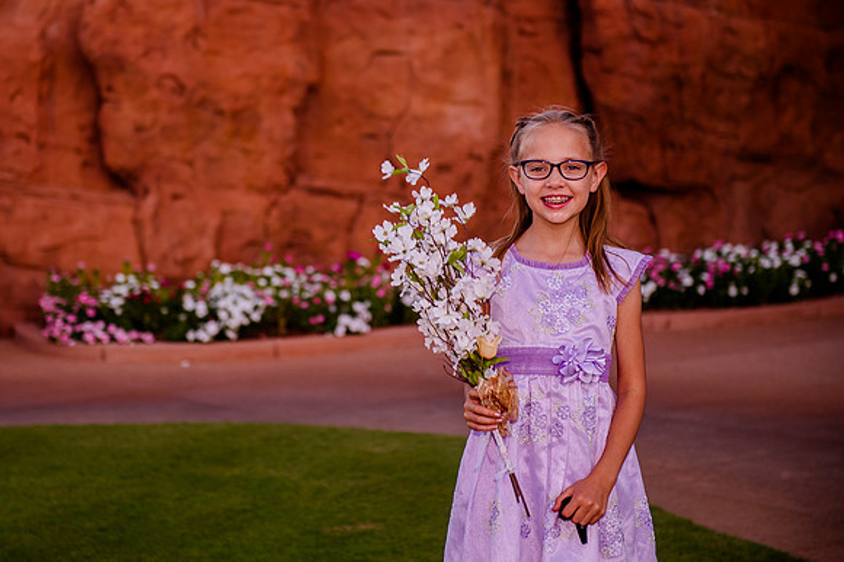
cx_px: 336
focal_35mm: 84
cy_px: 224
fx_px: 1973
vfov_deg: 16.2
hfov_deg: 24.1
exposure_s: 1/320
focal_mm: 70
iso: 640
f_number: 3.2
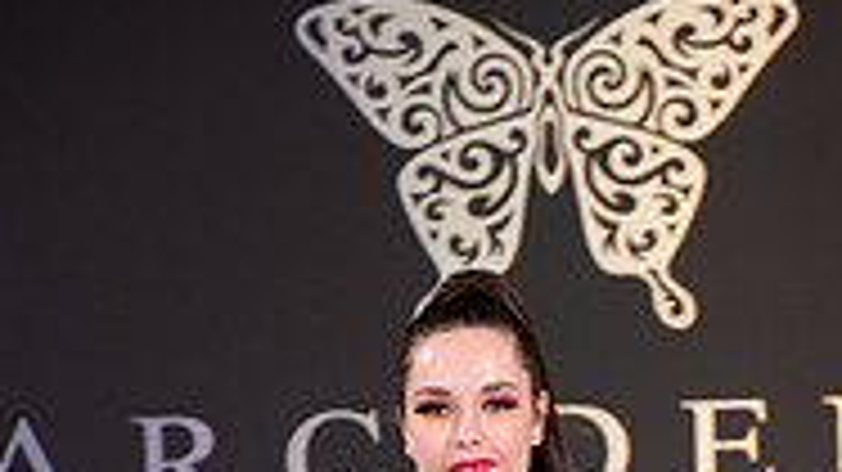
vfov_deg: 3.2
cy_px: 1002
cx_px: 516
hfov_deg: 5.7
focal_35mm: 378
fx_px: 8436
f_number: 5.6
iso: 2000
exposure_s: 1/400
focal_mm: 150
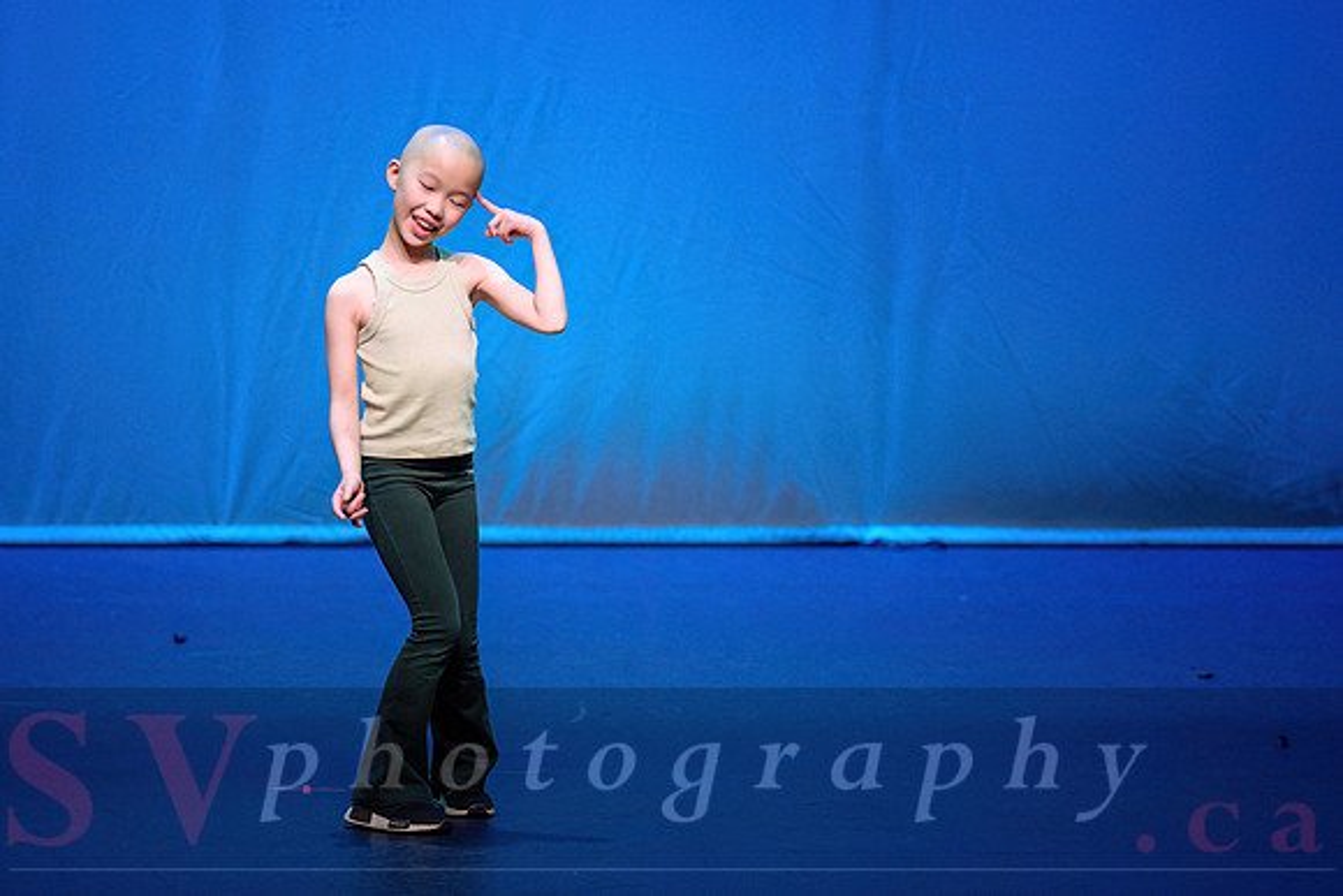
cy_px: 457
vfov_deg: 5.0
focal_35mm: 274
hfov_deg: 7.5
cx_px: 630
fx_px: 10228
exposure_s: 1/500
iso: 1250
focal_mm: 200
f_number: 2.8
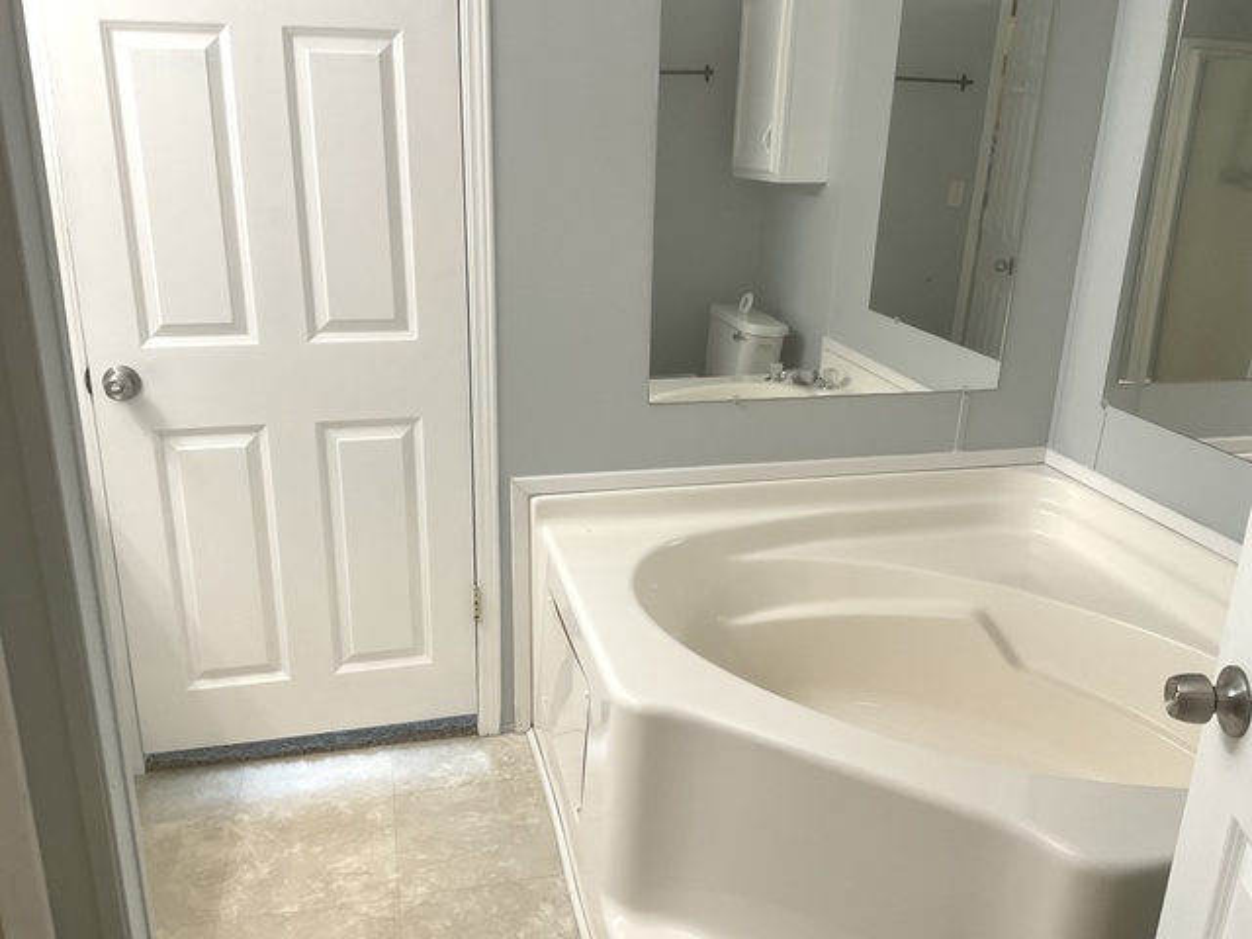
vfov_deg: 48.2
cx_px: 626
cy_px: 470
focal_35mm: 29
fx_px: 1049
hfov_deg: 61.7
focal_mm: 3
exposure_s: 1/60
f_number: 1.8
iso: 64
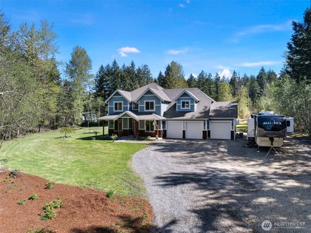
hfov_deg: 71.6
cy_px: 116
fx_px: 215
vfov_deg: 56.7
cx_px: 156
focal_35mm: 24
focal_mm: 12.29
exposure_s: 1/30
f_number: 2.8
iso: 100
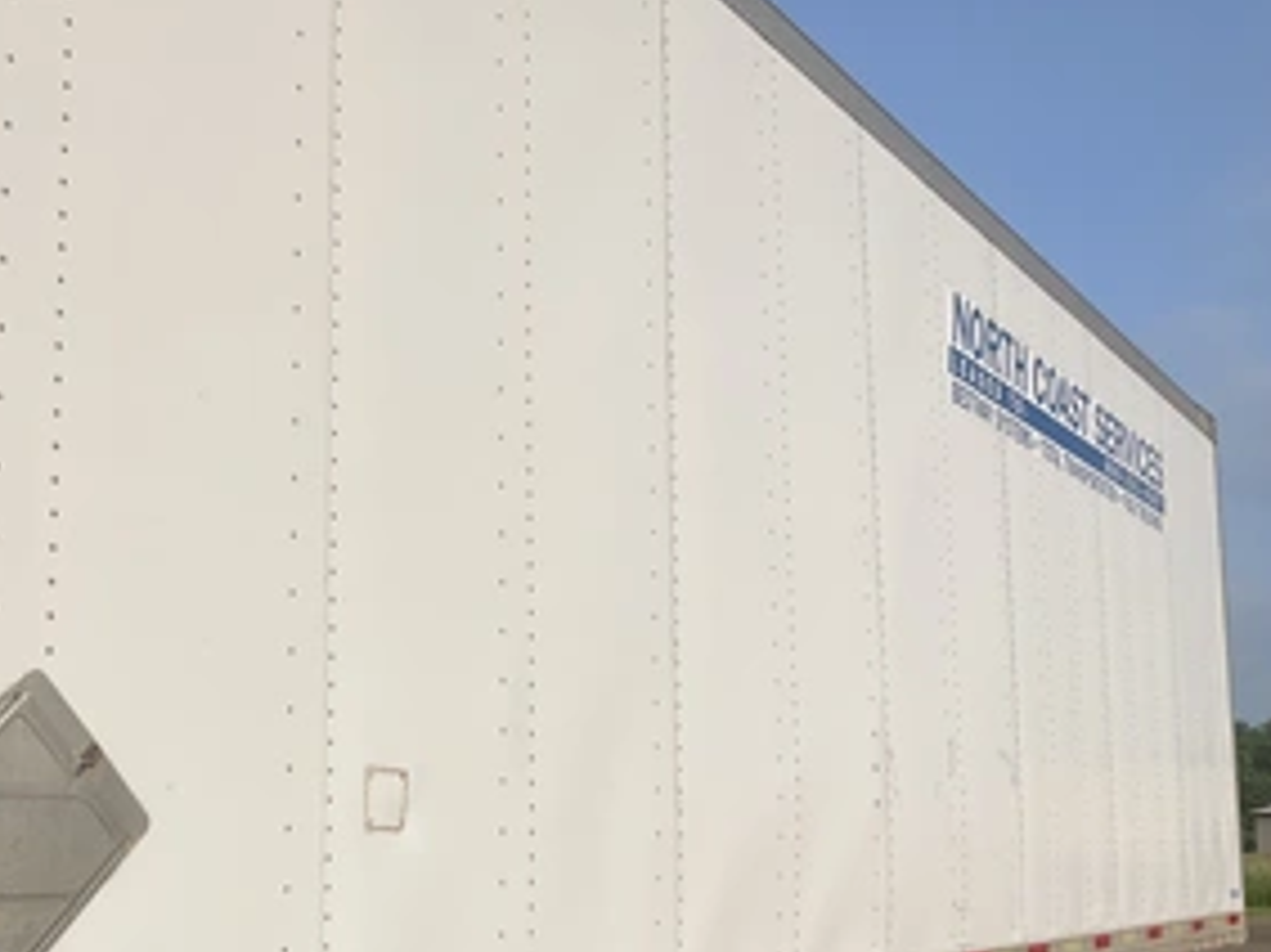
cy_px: 665
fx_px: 1505
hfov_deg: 44.9
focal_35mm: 41
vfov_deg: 34.6
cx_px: 400
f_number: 1.8
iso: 25
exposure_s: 1/2667
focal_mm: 3
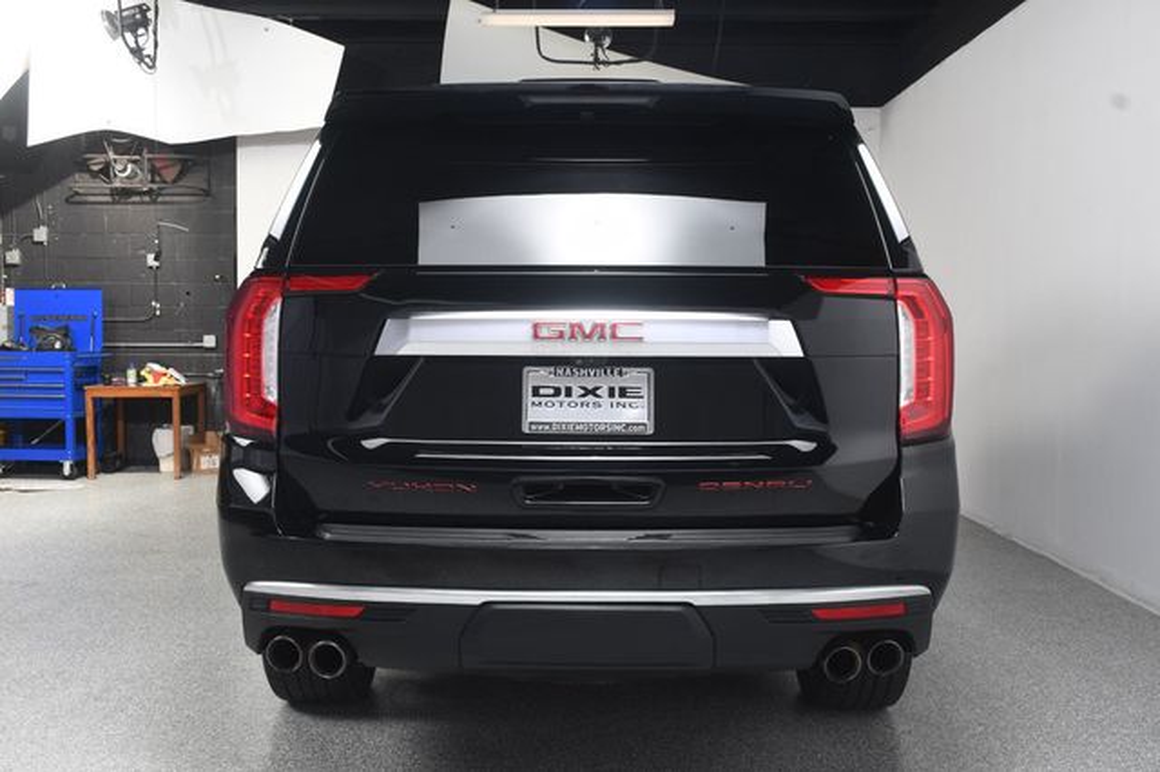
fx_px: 1159
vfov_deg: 36.8
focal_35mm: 36
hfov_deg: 53.2
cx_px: 580
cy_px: 386
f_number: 8
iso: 100
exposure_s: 1/160
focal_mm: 24
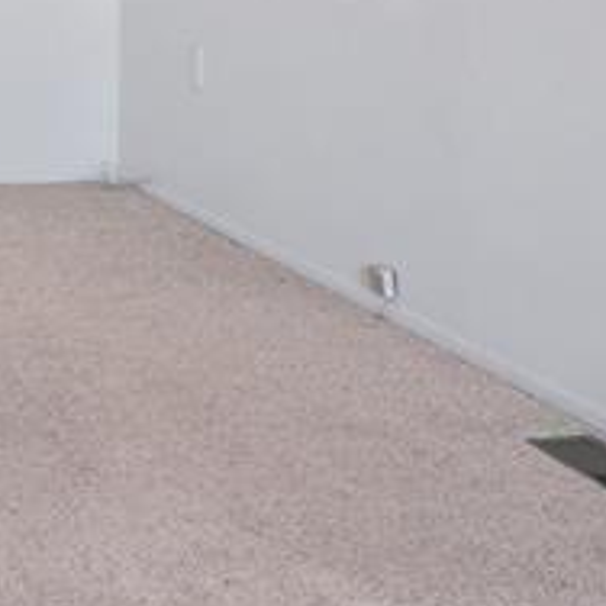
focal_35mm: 139
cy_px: -108
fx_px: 2753
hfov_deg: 11.9
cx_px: -364
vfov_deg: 12.3
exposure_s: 1/10
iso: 320
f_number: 9
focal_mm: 30
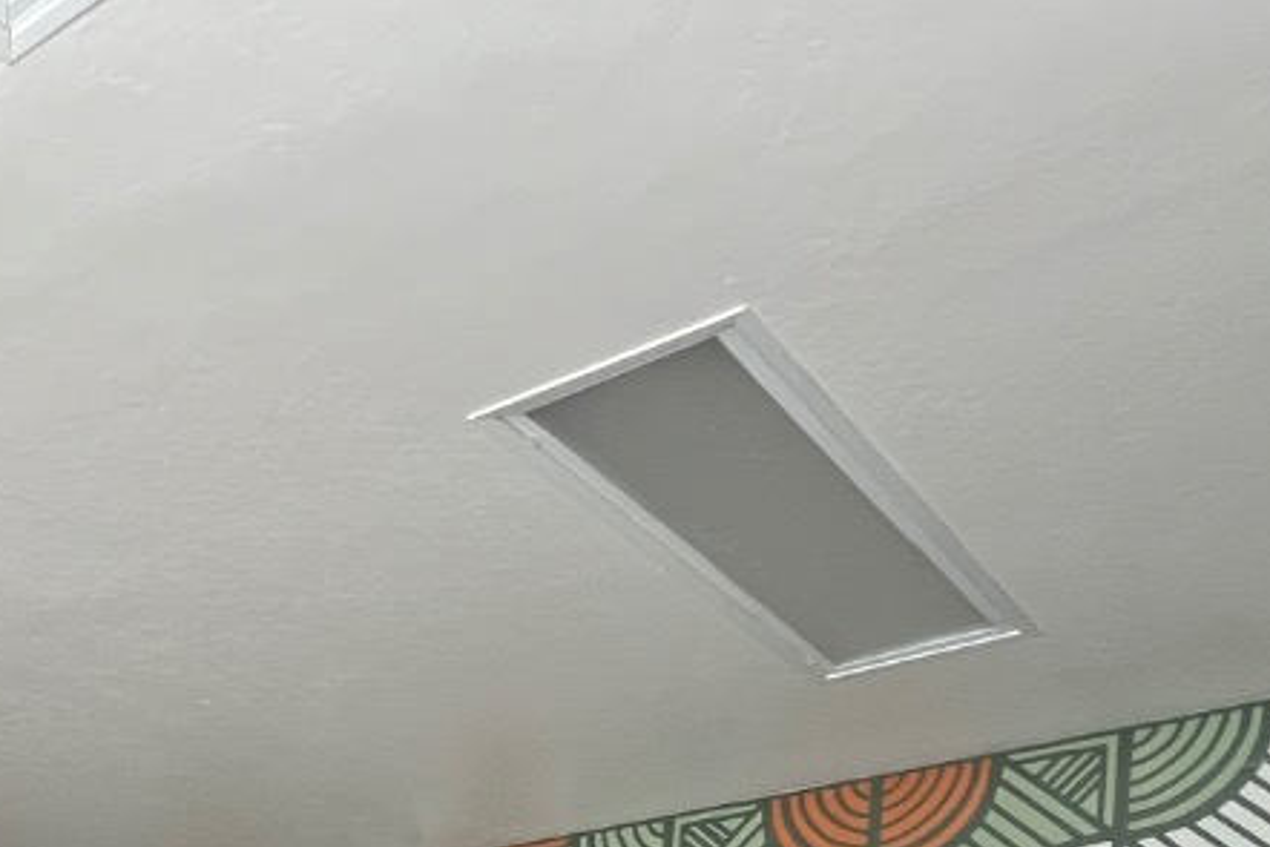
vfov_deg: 22.6
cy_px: 1387
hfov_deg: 36.4
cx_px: -181
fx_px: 1553
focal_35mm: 44
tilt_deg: -3.2
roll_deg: -1.6
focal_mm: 1.57
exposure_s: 1/99
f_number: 1.8
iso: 200
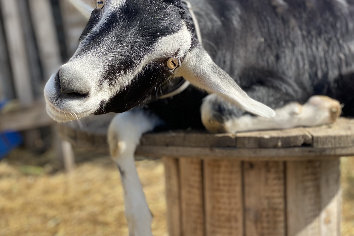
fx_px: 541
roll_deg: +4.1
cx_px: 175
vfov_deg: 24.6
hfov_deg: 36.2
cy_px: 133
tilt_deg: -9.4
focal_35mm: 55
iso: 20
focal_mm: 6
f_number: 2
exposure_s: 1/533
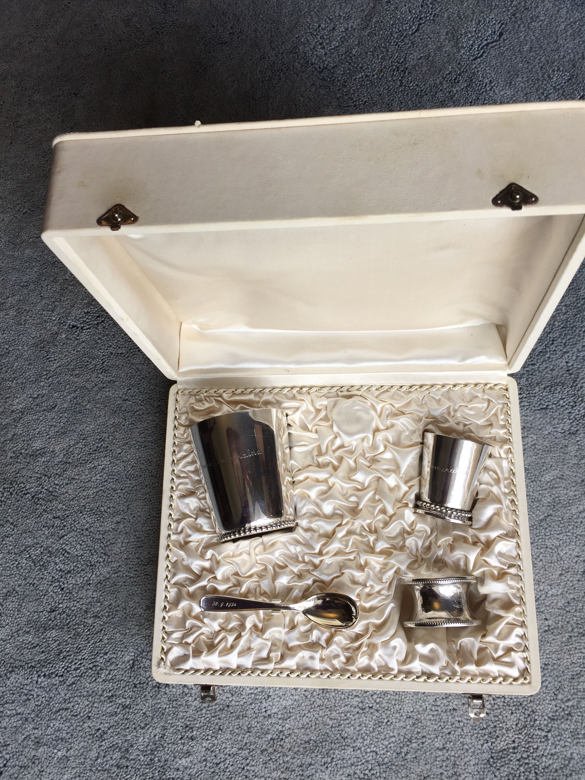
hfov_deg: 48.2
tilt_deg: -73.6
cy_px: 390
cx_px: 292
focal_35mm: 29
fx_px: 653
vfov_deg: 61.7
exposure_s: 1/100
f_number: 2.2
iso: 32
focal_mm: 4.15
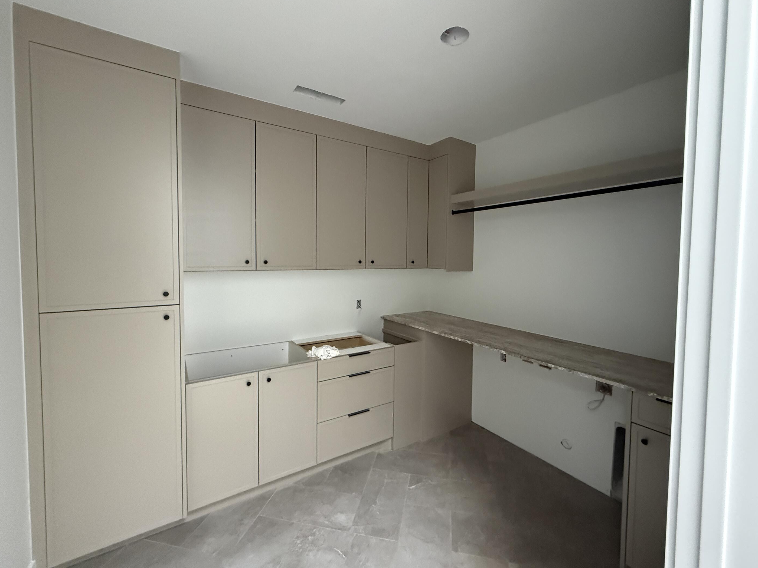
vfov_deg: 81.7
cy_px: 271
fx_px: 328
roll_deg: -1.2
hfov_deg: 98.2
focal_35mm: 15
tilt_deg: -1.6
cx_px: 383
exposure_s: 1/60
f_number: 2.2
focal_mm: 2.22
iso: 800
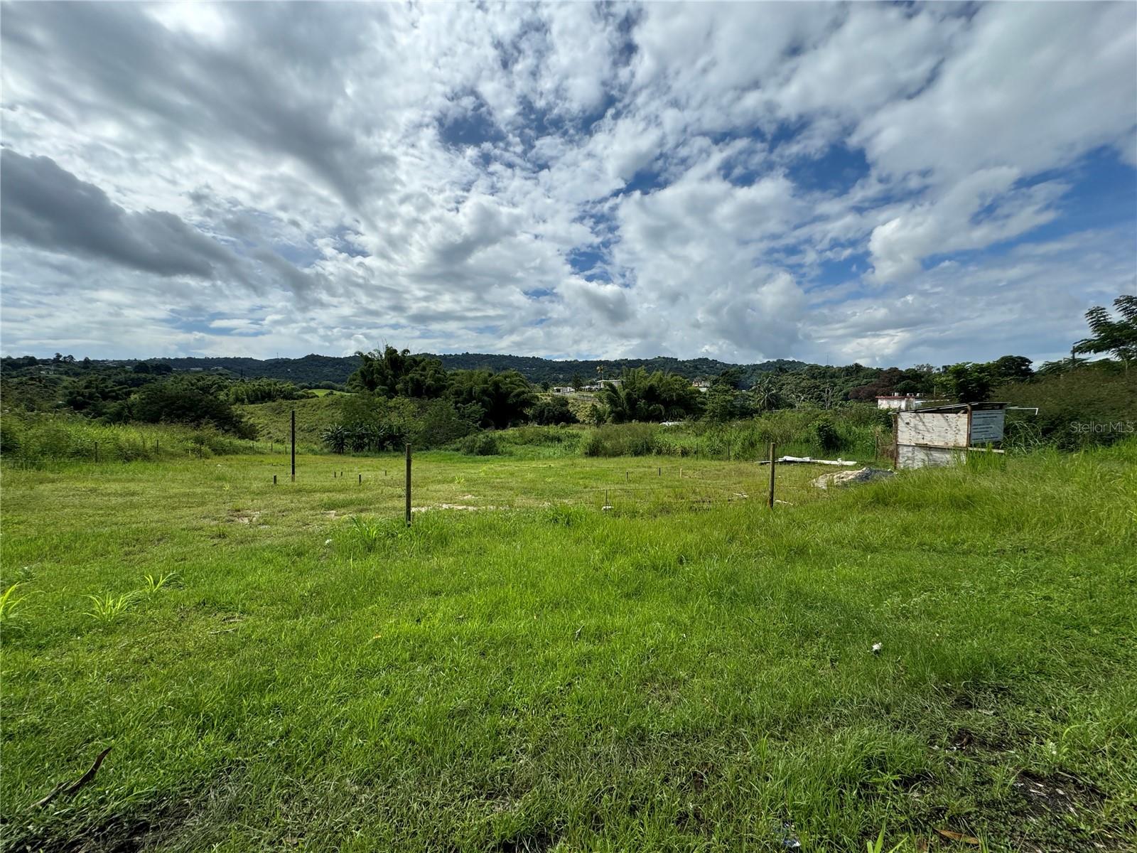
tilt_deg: -4.3
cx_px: 568
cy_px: 426
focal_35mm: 14
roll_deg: +0.0
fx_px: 460
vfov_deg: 85.7
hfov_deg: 102.1
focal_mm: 2.22
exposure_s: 1/3546
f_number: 2.2
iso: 50
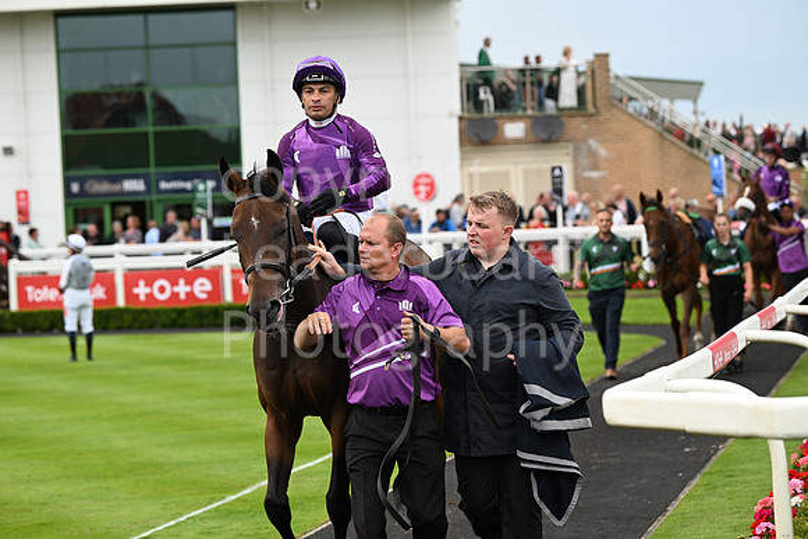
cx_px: 404
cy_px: 270
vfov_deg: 11.8
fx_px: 2604
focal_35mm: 116
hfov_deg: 17.6
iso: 1250
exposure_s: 1/2000
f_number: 4.5
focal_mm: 116
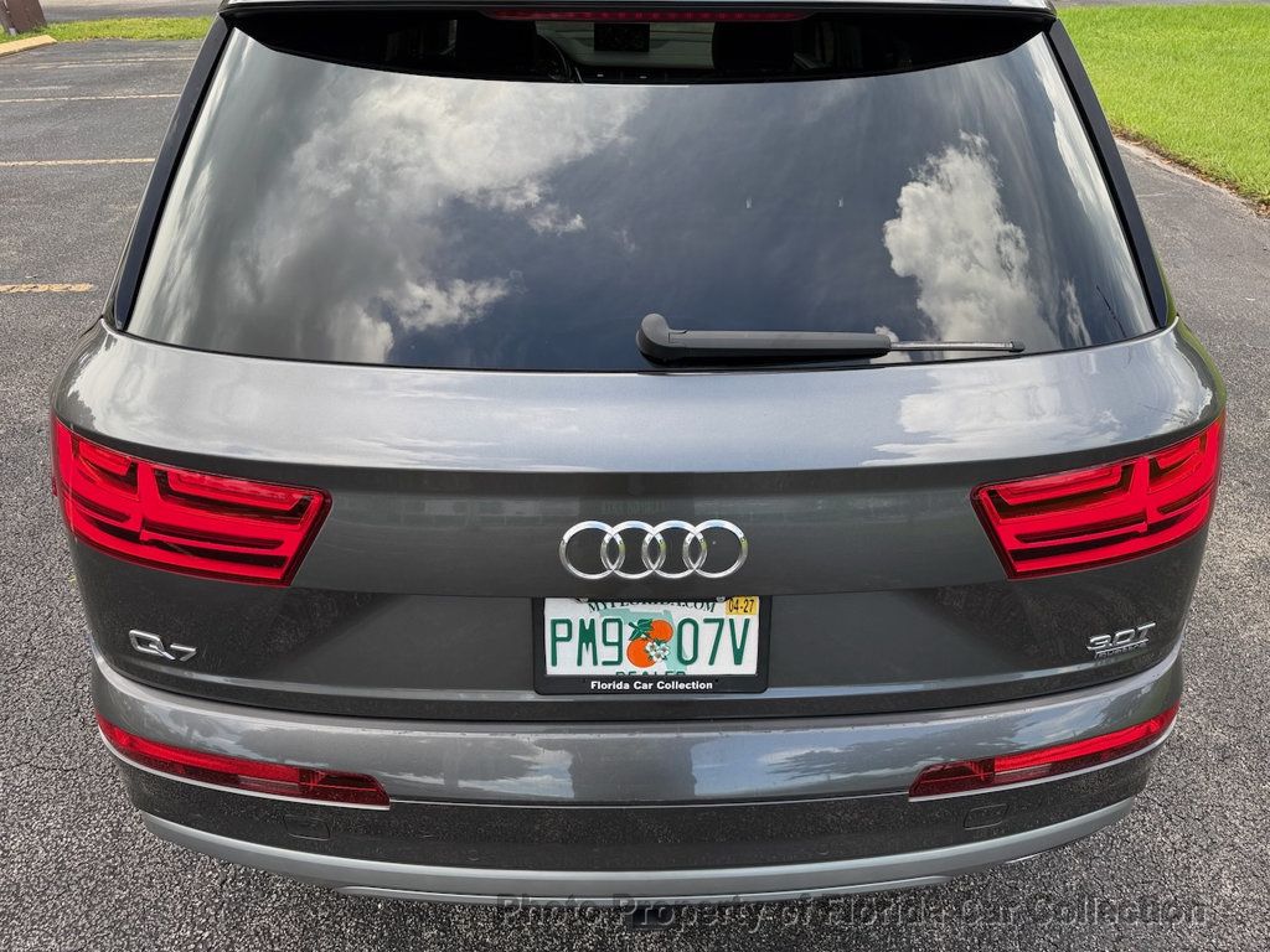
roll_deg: +0.5
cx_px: 635
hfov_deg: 71.6
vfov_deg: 56.8
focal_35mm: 24
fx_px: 881
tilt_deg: -31.6
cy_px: 476
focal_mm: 6.76
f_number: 1.78
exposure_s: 1/607
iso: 80
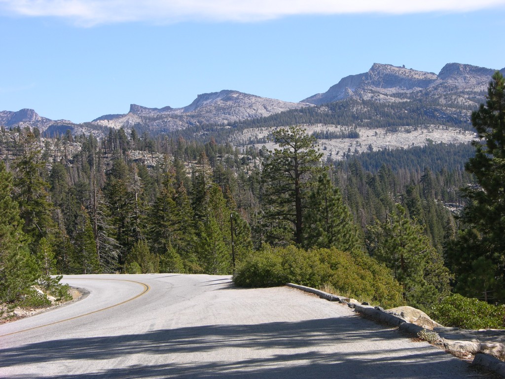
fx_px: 1357
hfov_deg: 21.1
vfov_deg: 15.9
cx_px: 252
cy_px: 190
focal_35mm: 93
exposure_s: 1/237
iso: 50
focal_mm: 23.7
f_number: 5
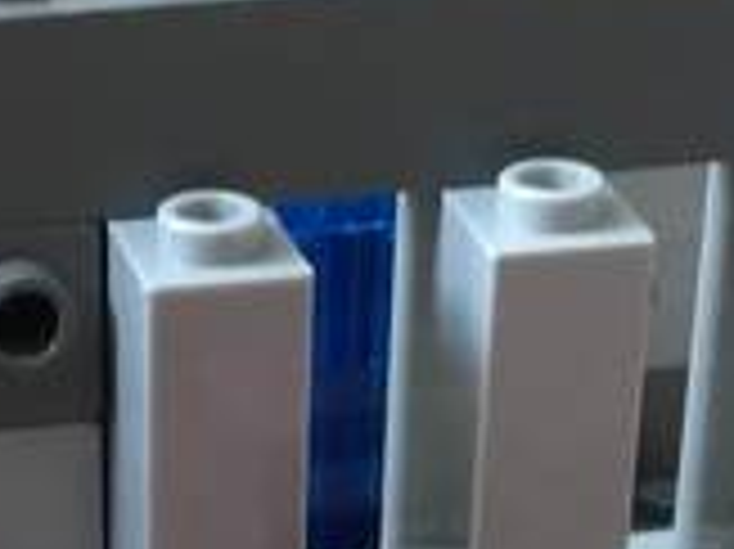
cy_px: 1258
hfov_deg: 11.5
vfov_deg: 8.1
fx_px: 3623
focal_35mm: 171
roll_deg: +1.9
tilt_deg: -37.3
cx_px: 81
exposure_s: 1/33
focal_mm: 3.3
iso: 125
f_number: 2.4
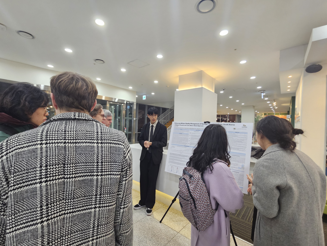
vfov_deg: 85.7
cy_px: 126
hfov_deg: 102.0
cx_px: 161
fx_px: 132
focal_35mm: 14
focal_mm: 2.2
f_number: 2.2
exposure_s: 1/60
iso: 320
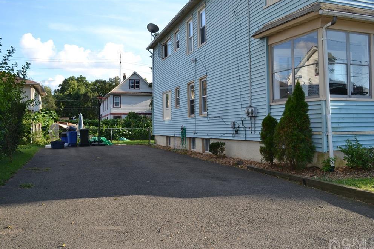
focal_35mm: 31
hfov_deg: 60.3
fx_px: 322
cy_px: 127
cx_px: 187
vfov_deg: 42.3
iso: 100
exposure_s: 1/200
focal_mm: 20
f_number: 5
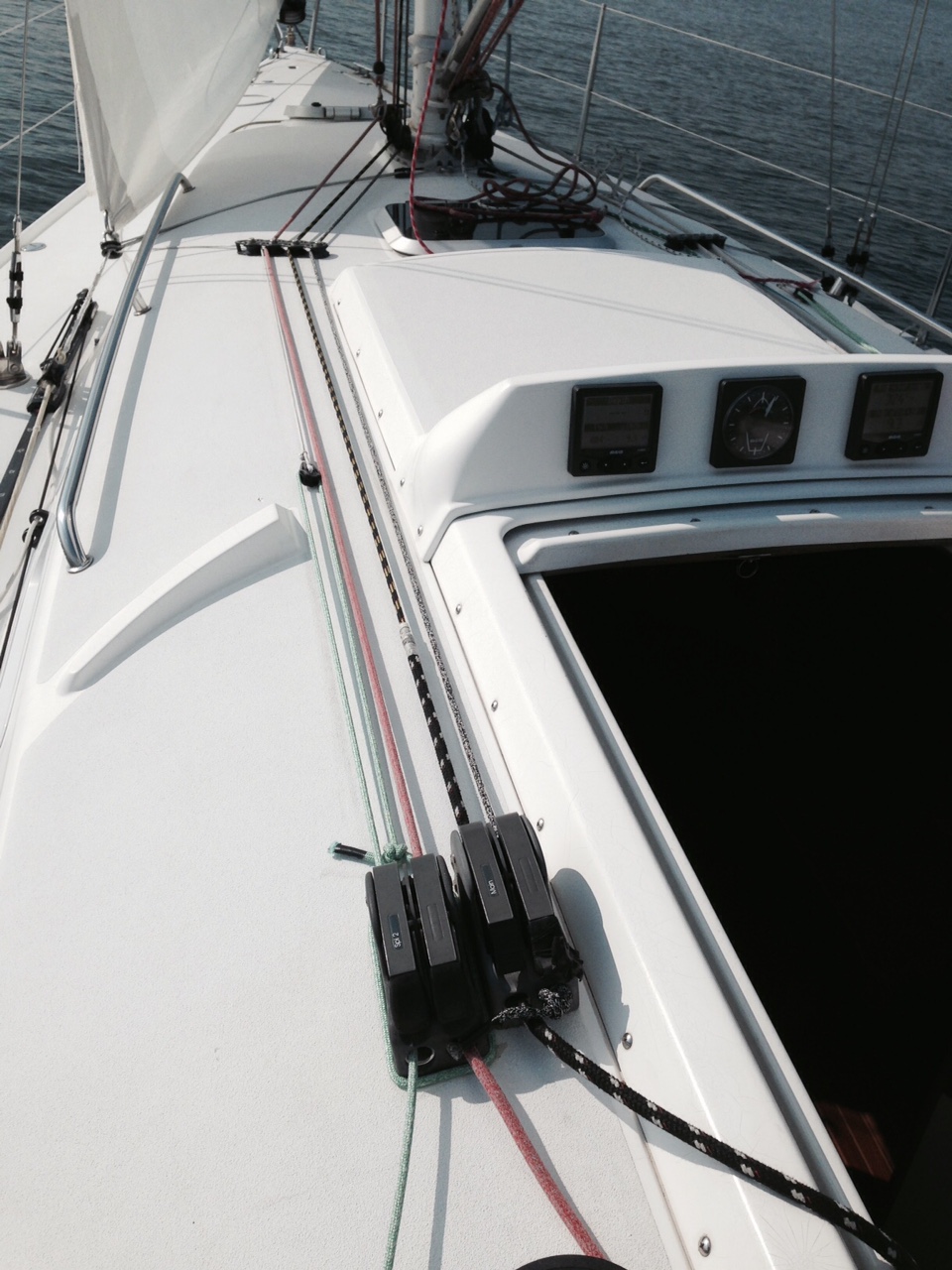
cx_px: 476
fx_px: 1210
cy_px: 635
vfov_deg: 55.4
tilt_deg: -32.2
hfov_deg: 42.9
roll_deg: -12.4
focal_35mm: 33
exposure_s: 1/4525
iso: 50
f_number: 2.4
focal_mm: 4.12
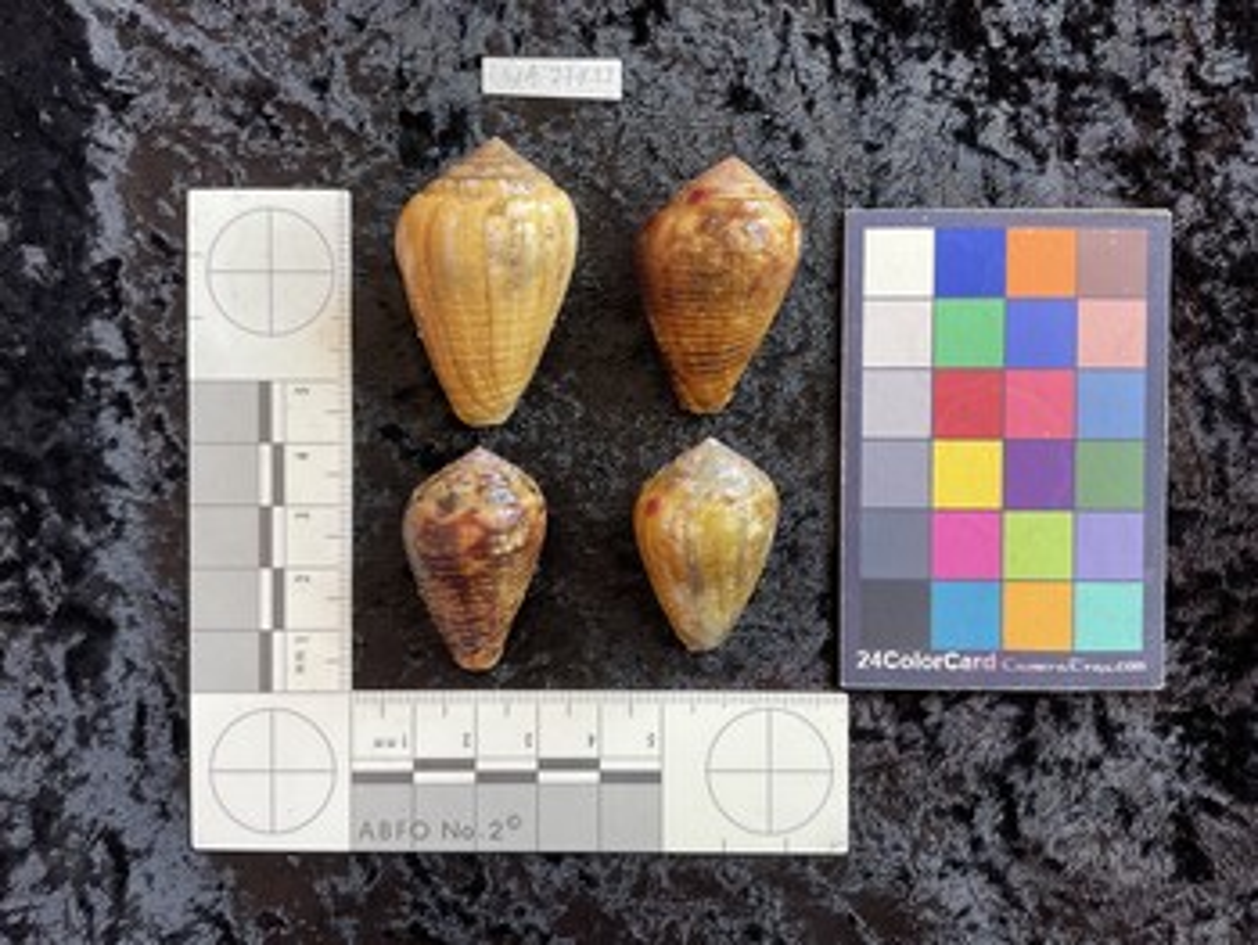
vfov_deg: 48.3
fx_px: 1055
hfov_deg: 61.6
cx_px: 629
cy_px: 472
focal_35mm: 29
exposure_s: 1/120
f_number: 1.8
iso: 64
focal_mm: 3
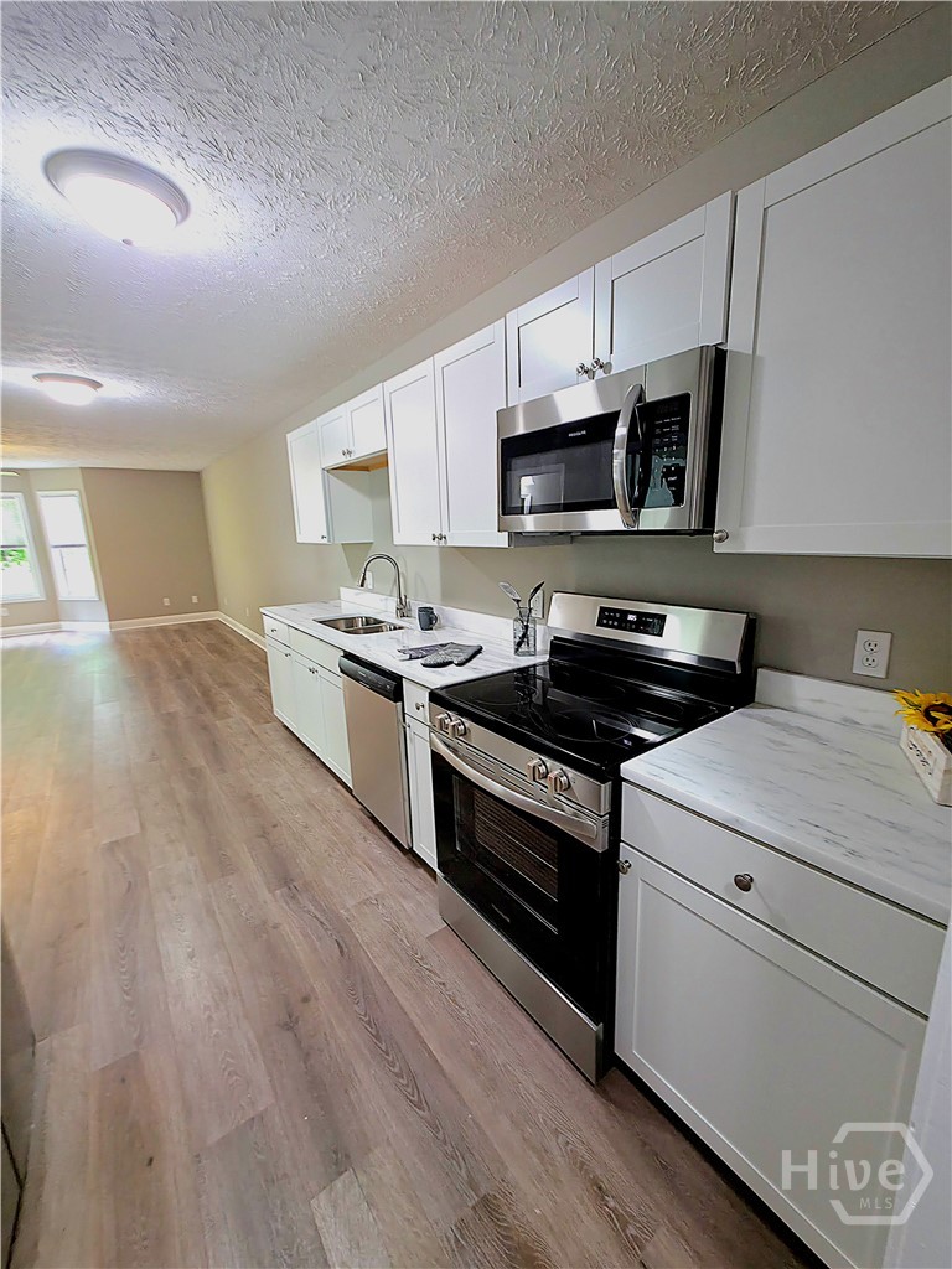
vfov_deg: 106.2
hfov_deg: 89.9
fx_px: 477
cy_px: 634
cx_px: 476
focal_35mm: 13
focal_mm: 2.2
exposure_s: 1/30
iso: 100
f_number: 1.9
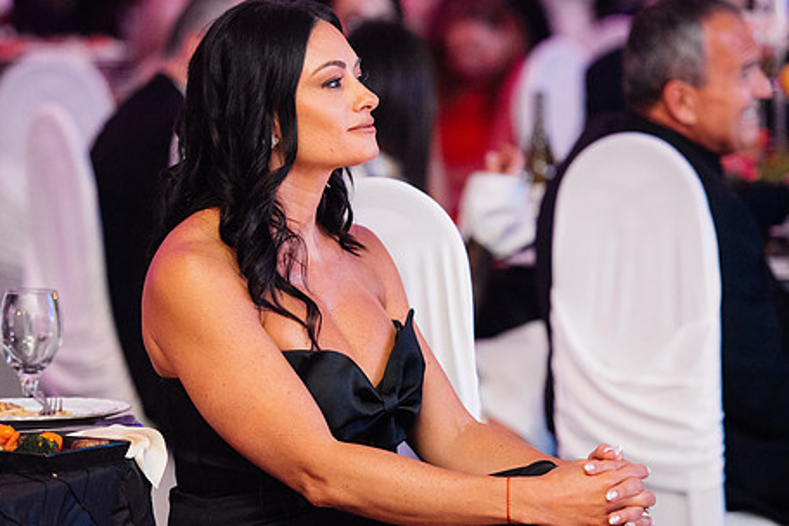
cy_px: 238
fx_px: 4317
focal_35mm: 197
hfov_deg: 10.4
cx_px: 396
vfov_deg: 7.0
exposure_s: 1/200
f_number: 2.8
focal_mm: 155
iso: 3200
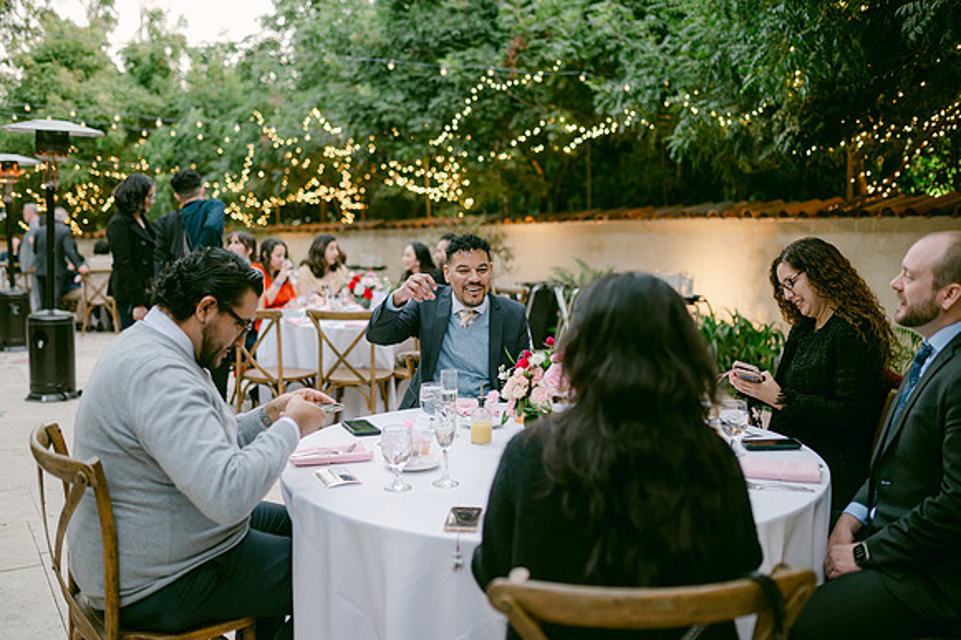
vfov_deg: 37.4
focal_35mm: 35
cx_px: 480
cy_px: 320
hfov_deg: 53.9
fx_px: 945
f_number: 1.8
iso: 800
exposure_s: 1/320
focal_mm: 35
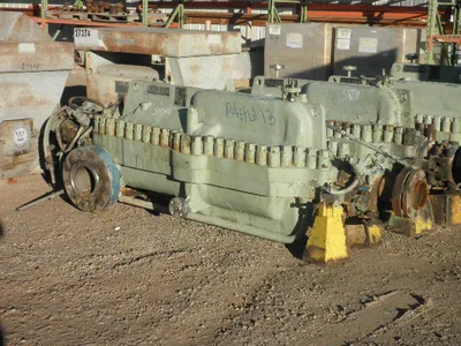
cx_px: 230
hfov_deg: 32.7
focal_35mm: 59
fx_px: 786
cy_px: 173
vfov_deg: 24.8
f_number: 3.8
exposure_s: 1/800
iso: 64
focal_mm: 10.5
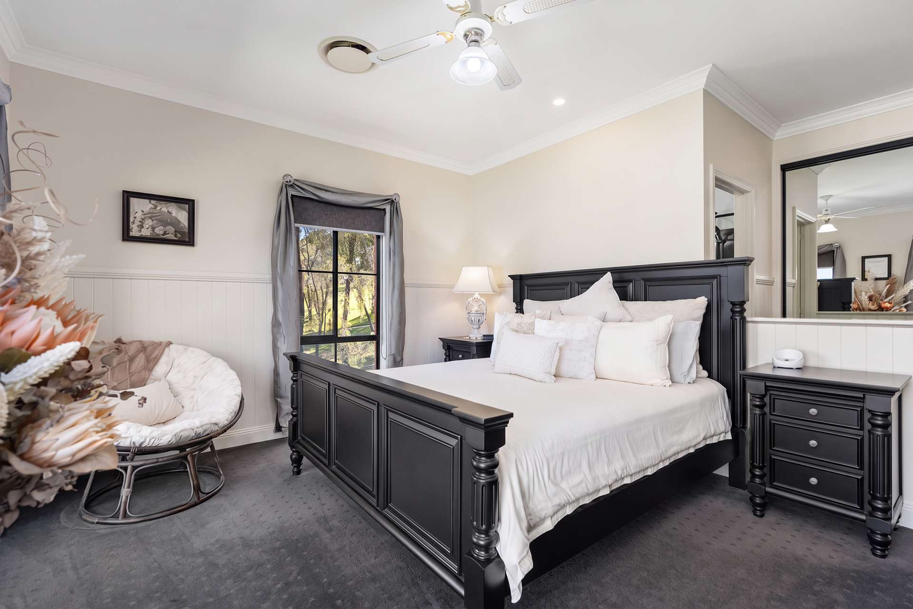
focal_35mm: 16
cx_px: 456
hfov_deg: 96.7
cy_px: 304
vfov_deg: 73.7
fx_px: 406
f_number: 4.5
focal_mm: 16
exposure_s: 1/50
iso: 320
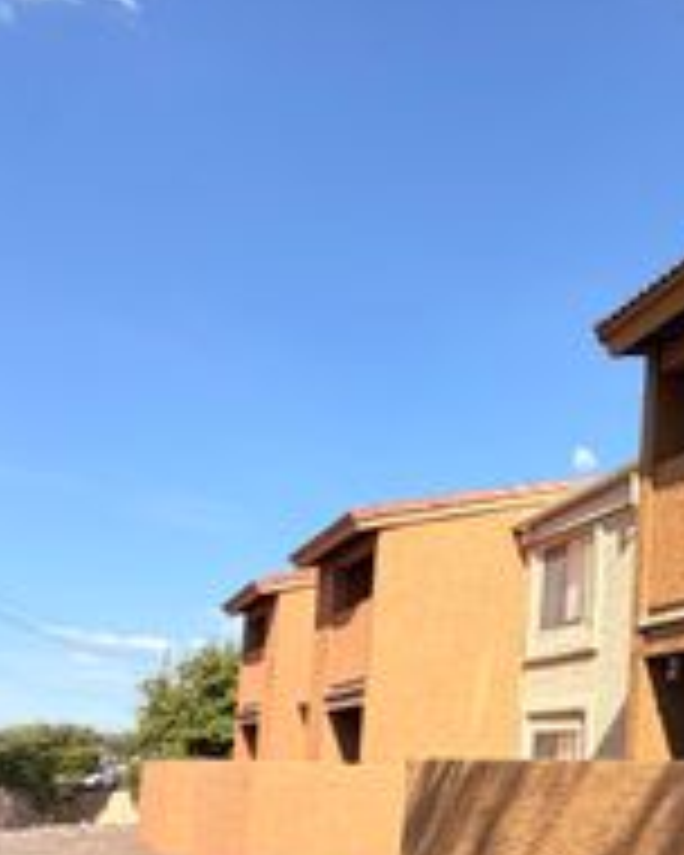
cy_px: 740
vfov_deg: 46.3
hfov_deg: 29.3
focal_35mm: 36
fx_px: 911
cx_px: 972
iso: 40
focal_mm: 2.22
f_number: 2.2
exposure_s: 1/770
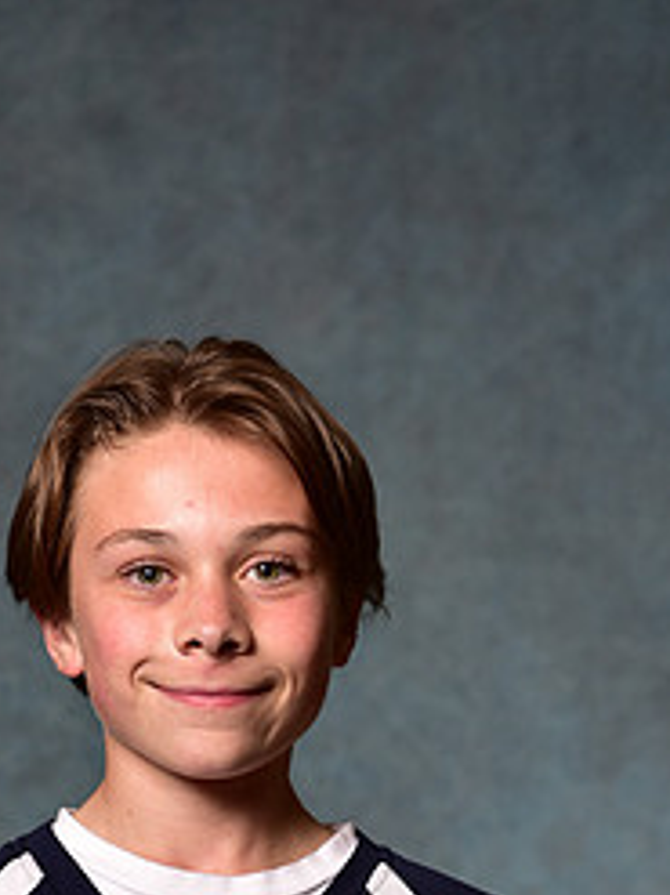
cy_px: 989
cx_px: 208
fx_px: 4081
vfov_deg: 12.3
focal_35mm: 158
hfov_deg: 9.4
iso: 100
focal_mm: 70
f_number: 5
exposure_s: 1/200
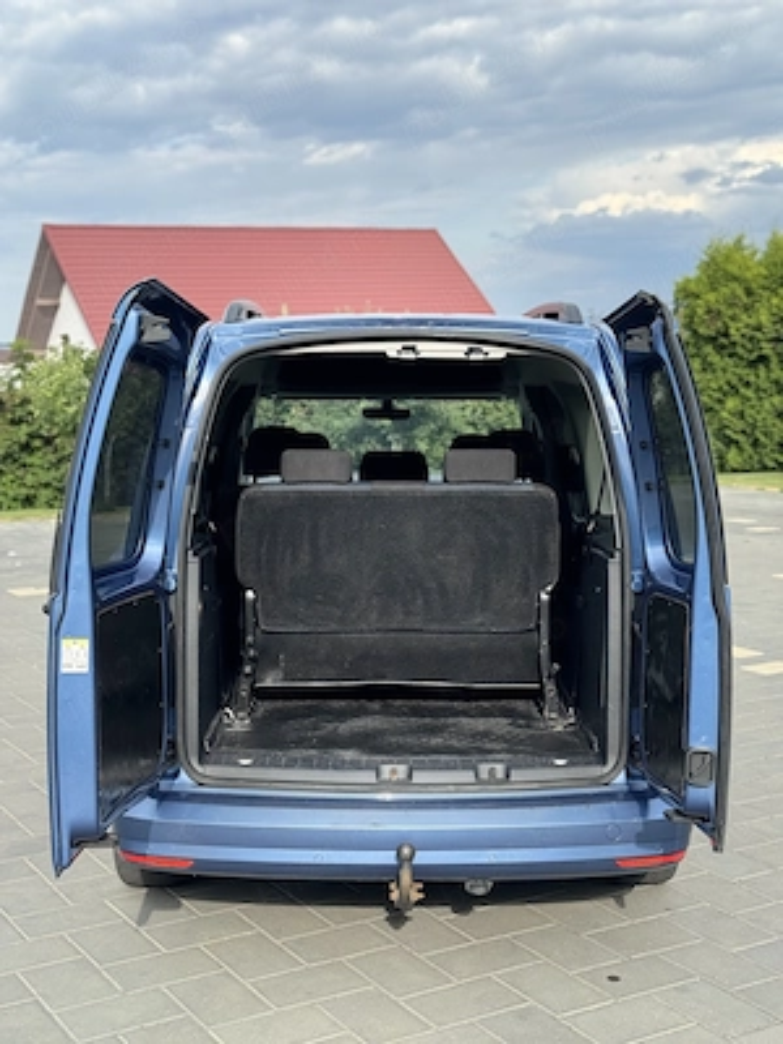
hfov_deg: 30.3
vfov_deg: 39.7
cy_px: 522
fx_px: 1448
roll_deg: +2.2
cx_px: 392
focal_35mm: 48
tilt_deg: -8.1
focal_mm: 6.76
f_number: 1.78
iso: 64
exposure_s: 1/2045
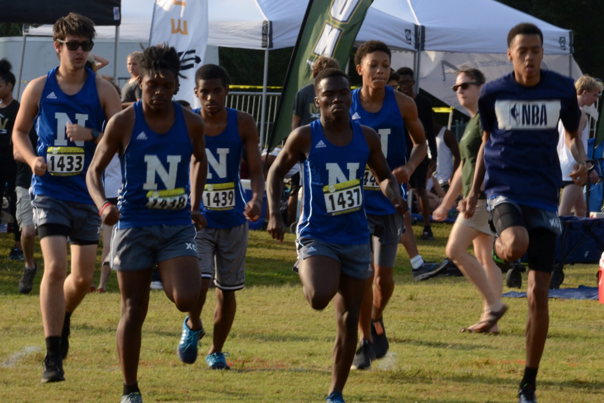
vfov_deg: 5.1
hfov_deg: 7.6
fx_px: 4530
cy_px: 202
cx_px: 302
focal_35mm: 270
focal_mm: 180
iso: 640
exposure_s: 1/125
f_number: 20
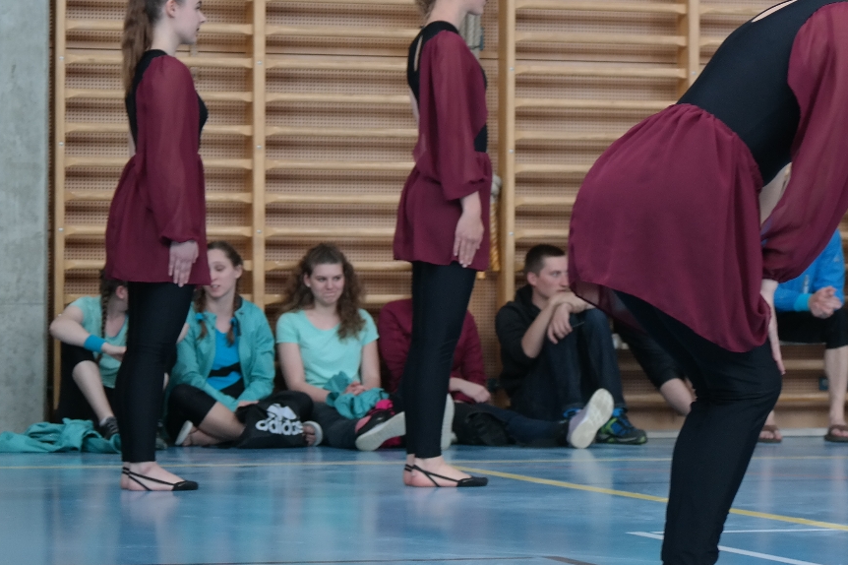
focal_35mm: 143
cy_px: 196
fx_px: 3367
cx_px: 511
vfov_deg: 9.6
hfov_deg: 14.3
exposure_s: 1/80
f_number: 4
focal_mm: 50
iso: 400
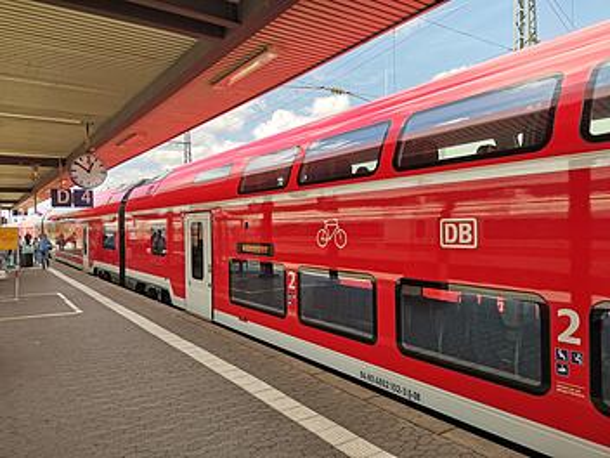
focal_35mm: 26
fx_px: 458
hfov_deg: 67.3
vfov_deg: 53.1
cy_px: 229
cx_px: 305
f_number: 1.8
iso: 50
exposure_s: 1/440
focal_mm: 4.75
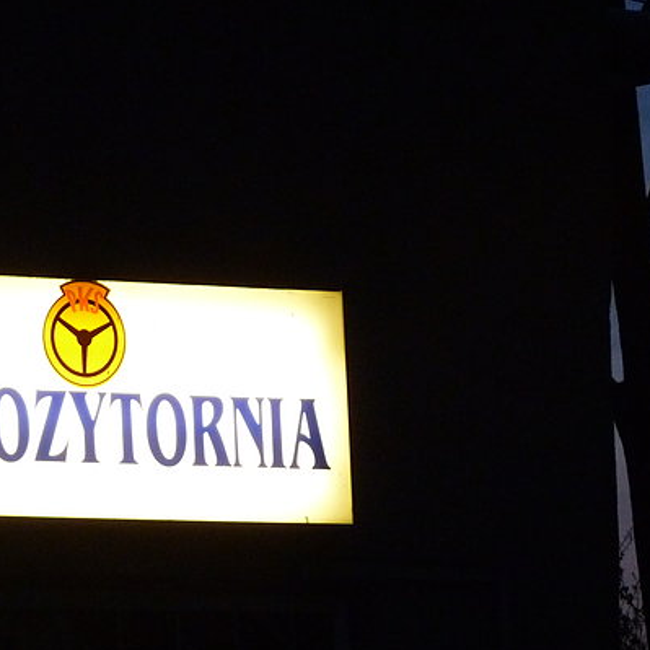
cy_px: 400
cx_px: 156
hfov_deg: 6.2
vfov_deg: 6.2
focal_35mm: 283
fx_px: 6012
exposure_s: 1/30
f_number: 3.6
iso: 400
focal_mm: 25.2
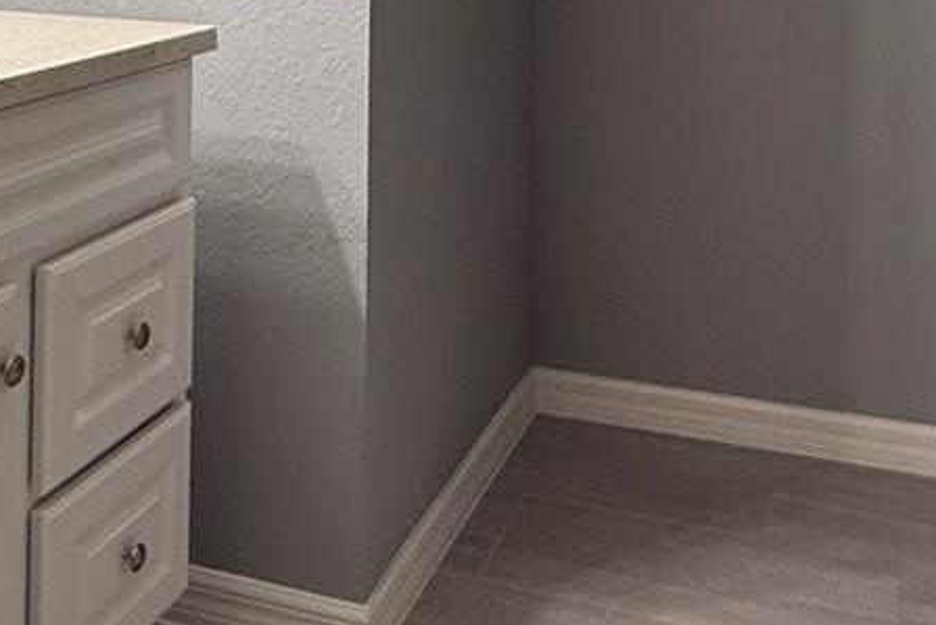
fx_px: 1352
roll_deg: -0.5
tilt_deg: -0.1
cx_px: 355
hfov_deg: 38.0
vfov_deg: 23.7
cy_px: -125
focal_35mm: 52
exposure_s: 1/120
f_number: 2.2
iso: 320
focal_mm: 2.22
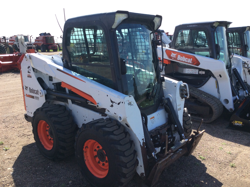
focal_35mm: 32
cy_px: 94
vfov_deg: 44.1
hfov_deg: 56.9
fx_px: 231
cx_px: 125
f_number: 2.4
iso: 32
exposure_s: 1/923
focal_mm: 3.3
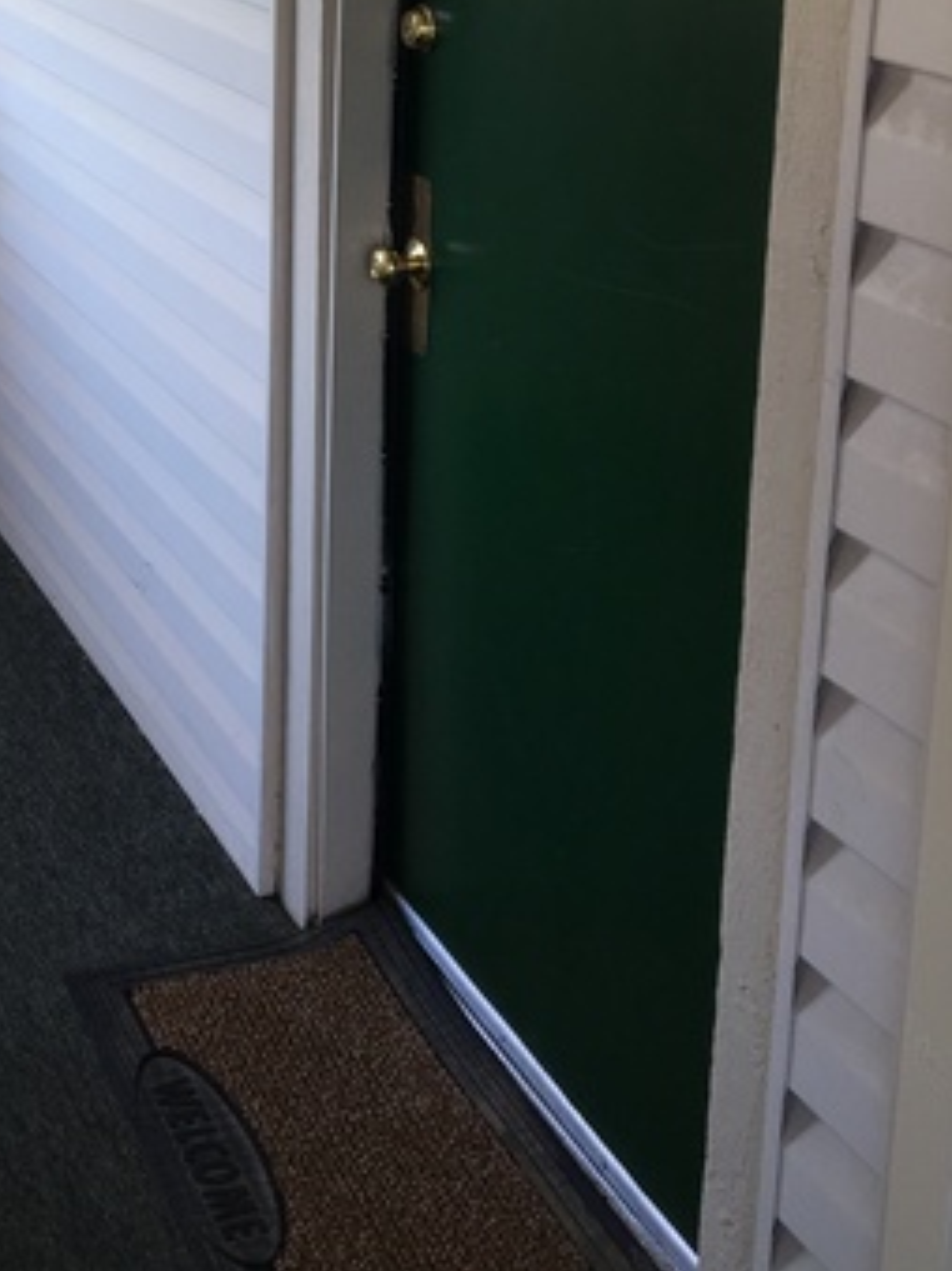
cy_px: 163
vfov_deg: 32.4
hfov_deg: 24.6
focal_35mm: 57
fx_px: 2091
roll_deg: +0.7
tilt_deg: -13.3
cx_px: 37
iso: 32
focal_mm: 4.15
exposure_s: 1/120
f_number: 2.2
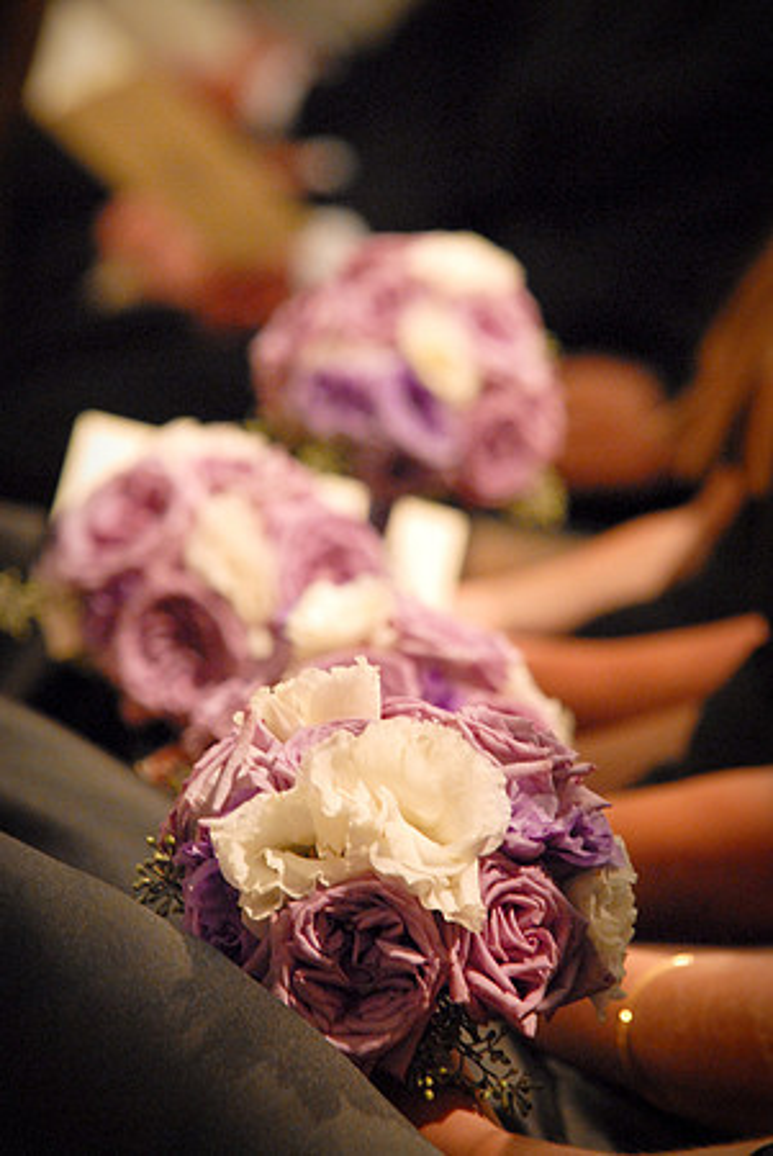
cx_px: 386
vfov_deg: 9.5
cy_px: 578
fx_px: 6989
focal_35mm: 218
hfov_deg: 6.3
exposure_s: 1/25
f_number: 5
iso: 1250
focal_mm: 145
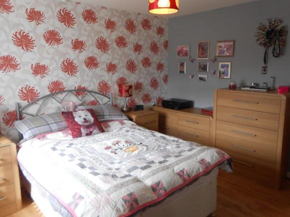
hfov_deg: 67.3
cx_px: 145
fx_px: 218
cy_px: 108
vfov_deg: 53.0
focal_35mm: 26
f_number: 3.5
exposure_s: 1/30
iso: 200
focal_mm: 4.6
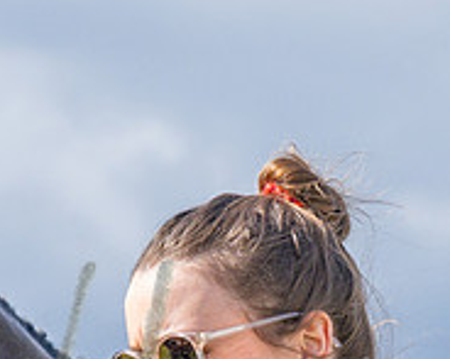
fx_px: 4819
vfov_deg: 4.3
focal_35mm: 362
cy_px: 291
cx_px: -18
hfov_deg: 5.3
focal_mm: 70
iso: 400
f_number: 5
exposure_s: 1/1600
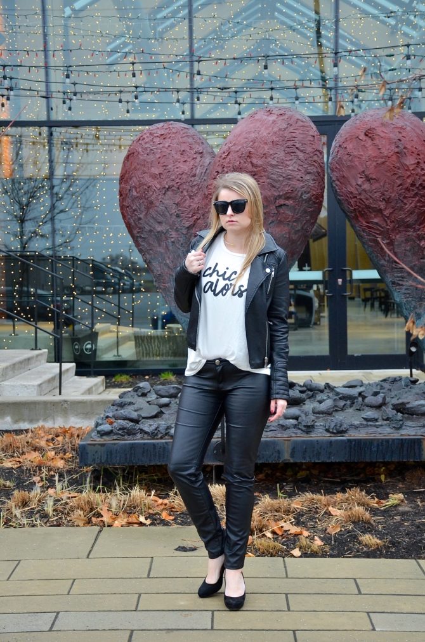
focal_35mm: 60
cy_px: 321
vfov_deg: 33.5
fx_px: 1068
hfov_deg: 22.5
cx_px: 212
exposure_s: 1/50
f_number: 4.5
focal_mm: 40
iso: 640
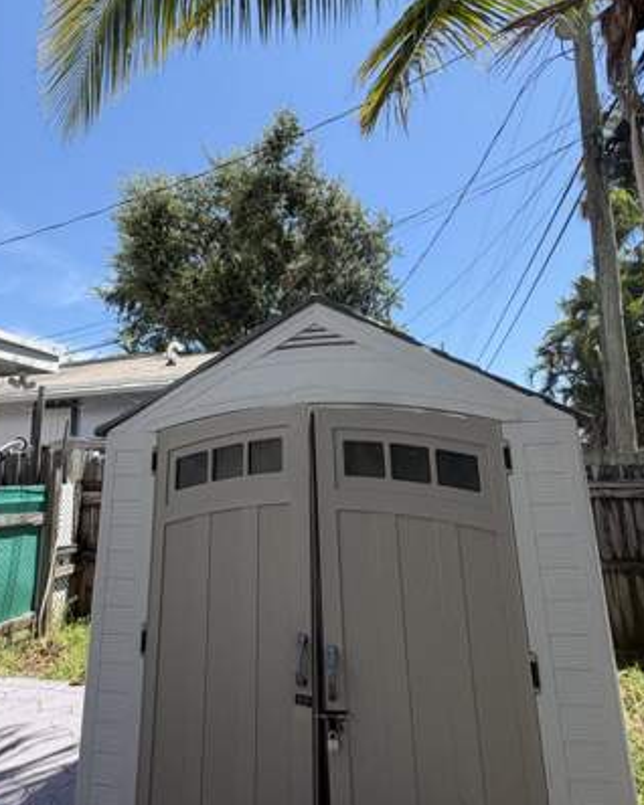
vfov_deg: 74.7
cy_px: 352
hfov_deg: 63.0
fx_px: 525
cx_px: 296
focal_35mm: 22
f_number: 2.2
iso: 40
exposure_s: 1/770
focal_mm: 2.22
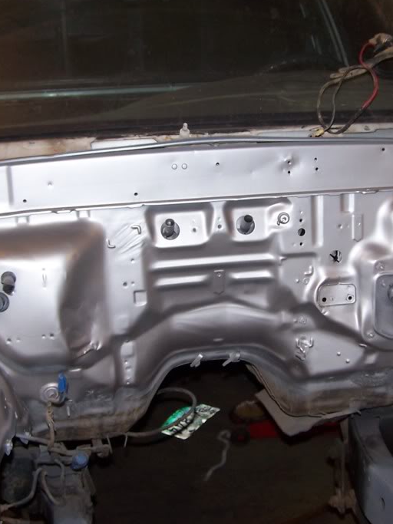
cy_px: 236
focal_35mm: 57
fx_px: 863
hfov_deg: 25.6
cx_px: 250
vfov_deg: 33.8
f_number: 2.8
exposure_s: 1/60
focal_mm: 6.3
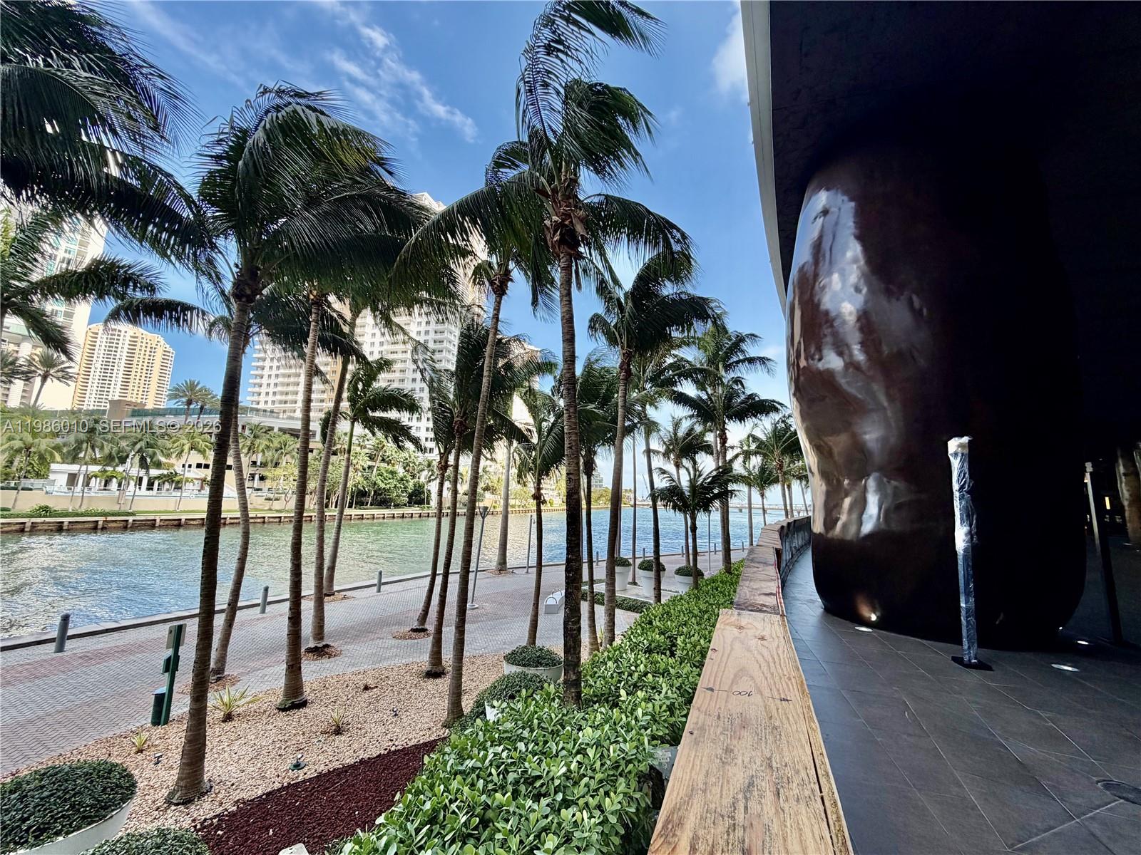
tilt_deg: +11.5
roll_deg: -2.8
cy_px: 428
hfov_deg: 102.1
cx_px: 570
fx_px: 461
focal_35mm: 14
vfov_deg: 85.7
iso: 50
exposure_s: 1/502
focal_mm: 2.22
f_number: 2.2
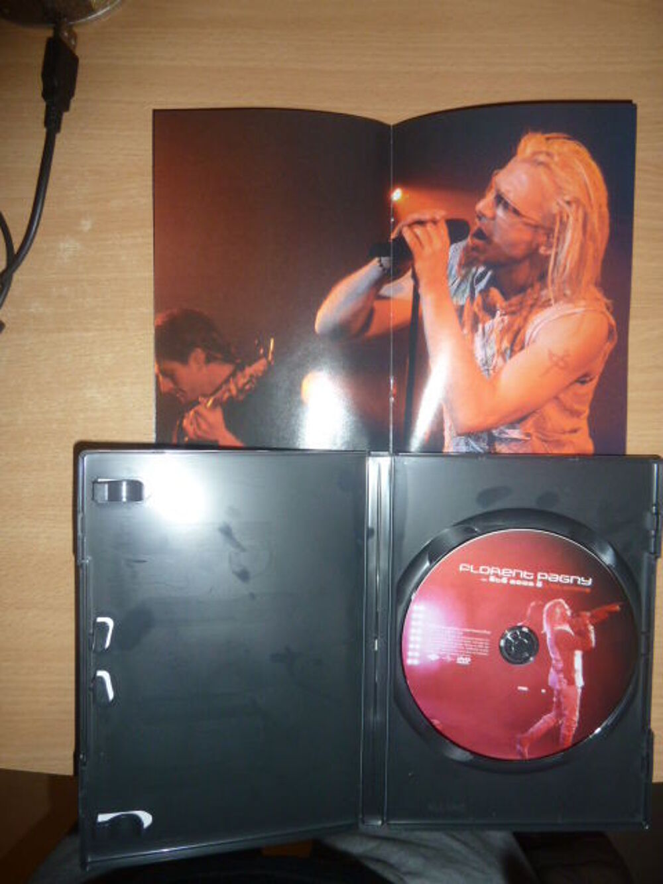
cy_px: 442
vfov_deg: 69.4
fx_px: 638
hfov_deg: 54.9
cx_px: 332
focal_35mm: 25
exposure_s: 1/30
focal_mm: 4.1
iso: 160
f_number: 3.3
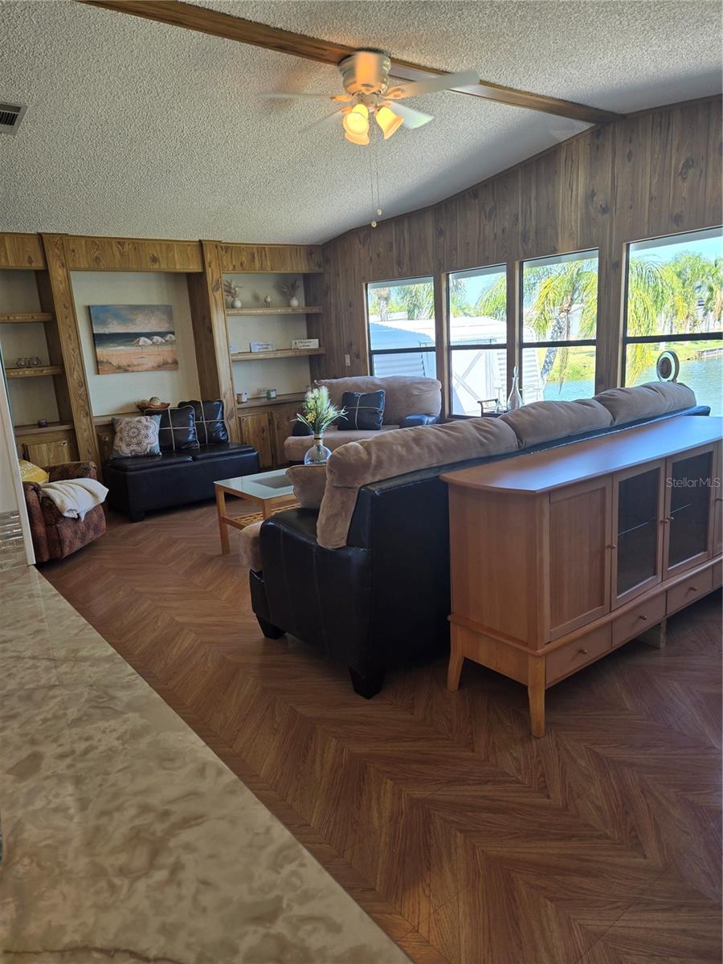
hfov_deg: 58.9
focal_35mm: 23
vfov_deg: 73.9
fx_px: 641
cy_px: 482
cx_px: 362
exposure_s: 1/129
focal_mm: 5.4
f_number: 1.8
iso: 25
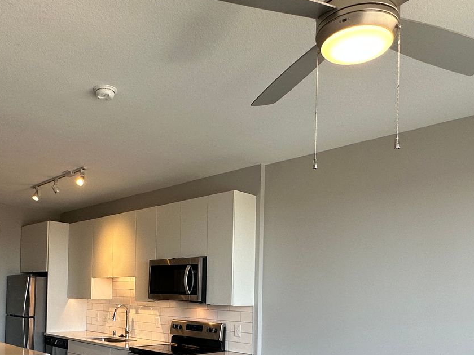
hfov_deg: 56.4
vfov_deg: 41.8
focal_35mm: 32
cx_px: 191
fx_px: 438
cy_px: 294
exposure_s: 1/120
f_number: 2.2
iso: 80
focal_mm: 2.22
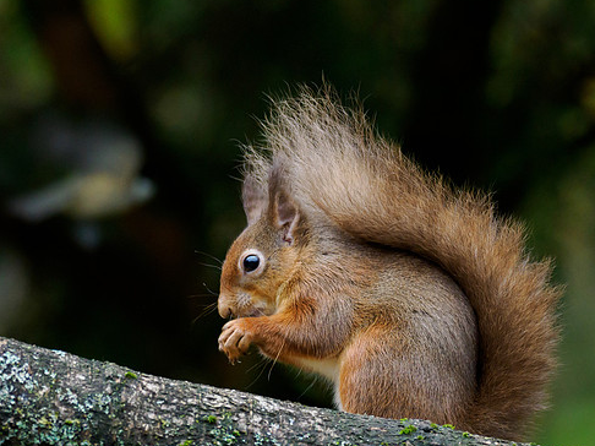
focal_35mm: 919
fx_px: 15789
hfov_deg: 2.2
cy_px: 284
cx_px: 258
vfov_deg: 1.6
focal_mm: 300
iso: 2500
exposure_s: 1/320
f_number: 4
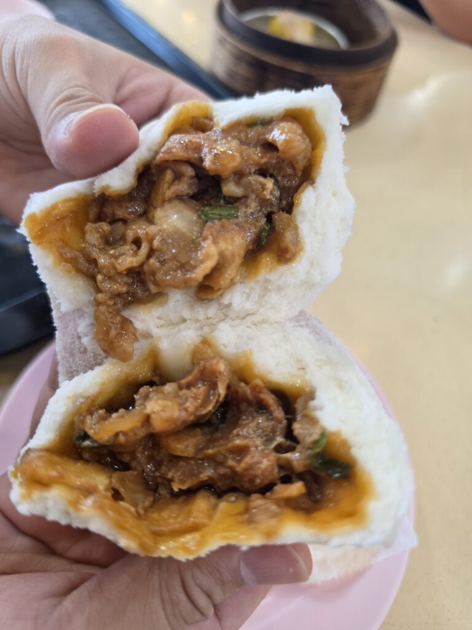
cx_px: 236
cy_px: 315
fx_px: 418
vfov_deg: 73.9
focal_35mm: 23
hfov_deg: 58.9
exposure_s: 1/100
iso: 125
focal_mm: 6.5
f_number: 1.4
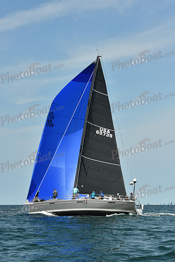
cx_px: 88
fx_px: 656
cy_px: 131
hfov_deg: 15.2
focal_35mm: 90
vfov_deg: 22.6
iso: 320
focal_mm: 90
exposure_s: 1/1000
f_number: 10
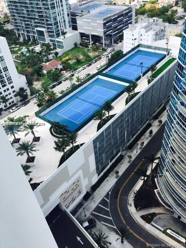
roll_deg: +5.9
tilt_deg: -39.5
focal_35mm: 29
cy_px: 124
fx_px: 208
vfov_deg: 61.7
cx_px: 93
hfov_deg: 48.2
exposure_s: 1/810
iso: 25
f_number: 2.2
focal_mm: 4.15
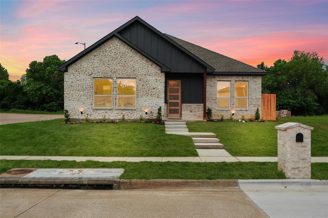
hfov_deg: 61.9
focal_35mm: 30
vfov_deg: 43.6
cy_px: 109
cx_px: 164
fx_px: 273
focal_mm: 20.1
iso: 640
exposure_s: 1/320
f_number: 9
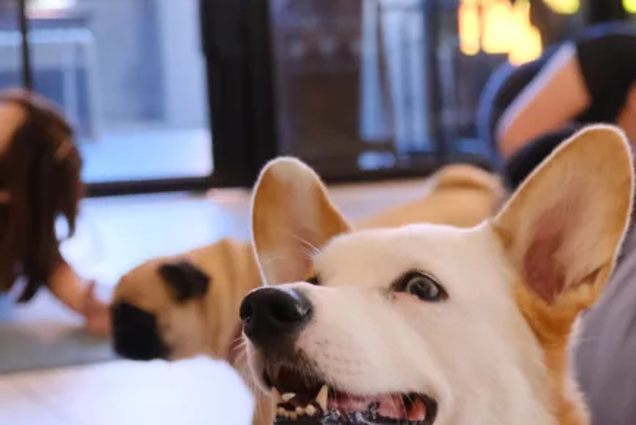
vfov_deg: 11.7
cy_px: 393
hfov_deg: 17.1
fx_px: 2050
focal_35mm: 116
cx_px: 682
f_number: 3.6
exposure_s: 1/160
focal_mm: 32.9
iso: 2500
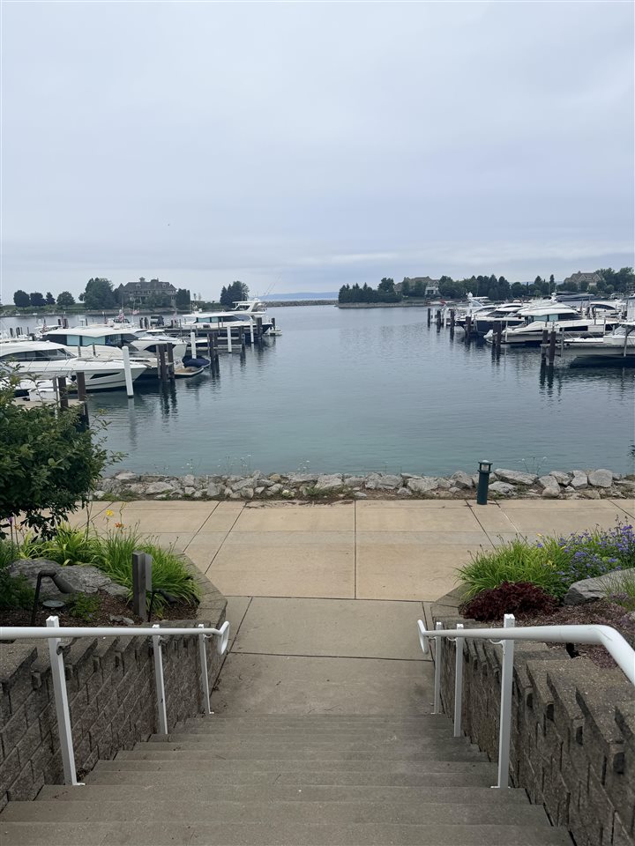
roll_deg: +2.0
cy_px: 423
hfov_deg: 56.8
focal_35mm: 24
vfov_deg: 71.6
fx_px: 587
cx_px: 318
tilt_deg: -8.4
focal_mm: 6.76
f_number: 1.78
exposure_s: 1/4975
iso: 80
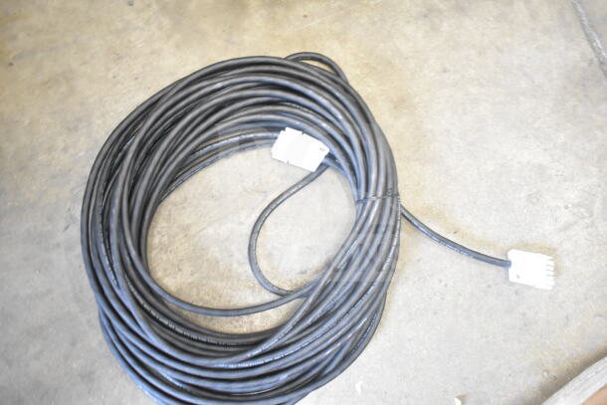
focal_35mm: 36
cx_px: 304
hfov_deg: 53.1
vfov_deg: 36.9
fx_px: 607
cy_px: 202
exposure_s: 1/40
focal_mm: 24
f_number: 4
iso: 3200
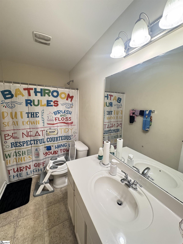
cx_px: 92
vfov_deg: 102.1
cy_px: 122
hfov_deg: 85.7
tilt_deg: -9.2
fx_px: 99
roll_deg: -0.7
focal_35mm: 14
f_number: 2.2
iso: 250
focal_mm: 2.22
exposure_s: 1/120
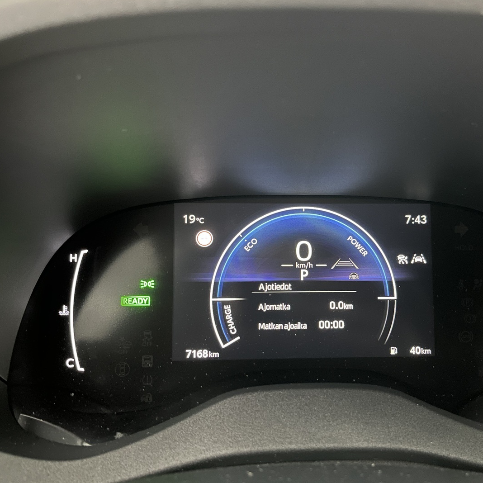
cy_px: 242
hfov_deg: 52.0
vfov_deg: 52.5
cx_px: 298
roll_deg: -3.2
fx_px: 489
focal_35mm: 31
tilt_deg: -20.9
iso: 640
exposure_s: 1/10
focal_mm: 5.1
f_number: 1.6
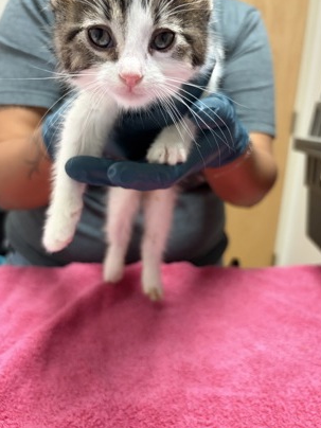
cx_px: 163
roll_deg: -4.1
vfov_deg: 65.3
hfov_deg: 51.4
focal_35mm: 27
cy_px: 208
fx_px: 334
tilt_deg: -12.5
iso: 400
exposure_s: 1/60
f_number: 1.6
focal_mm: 5.96
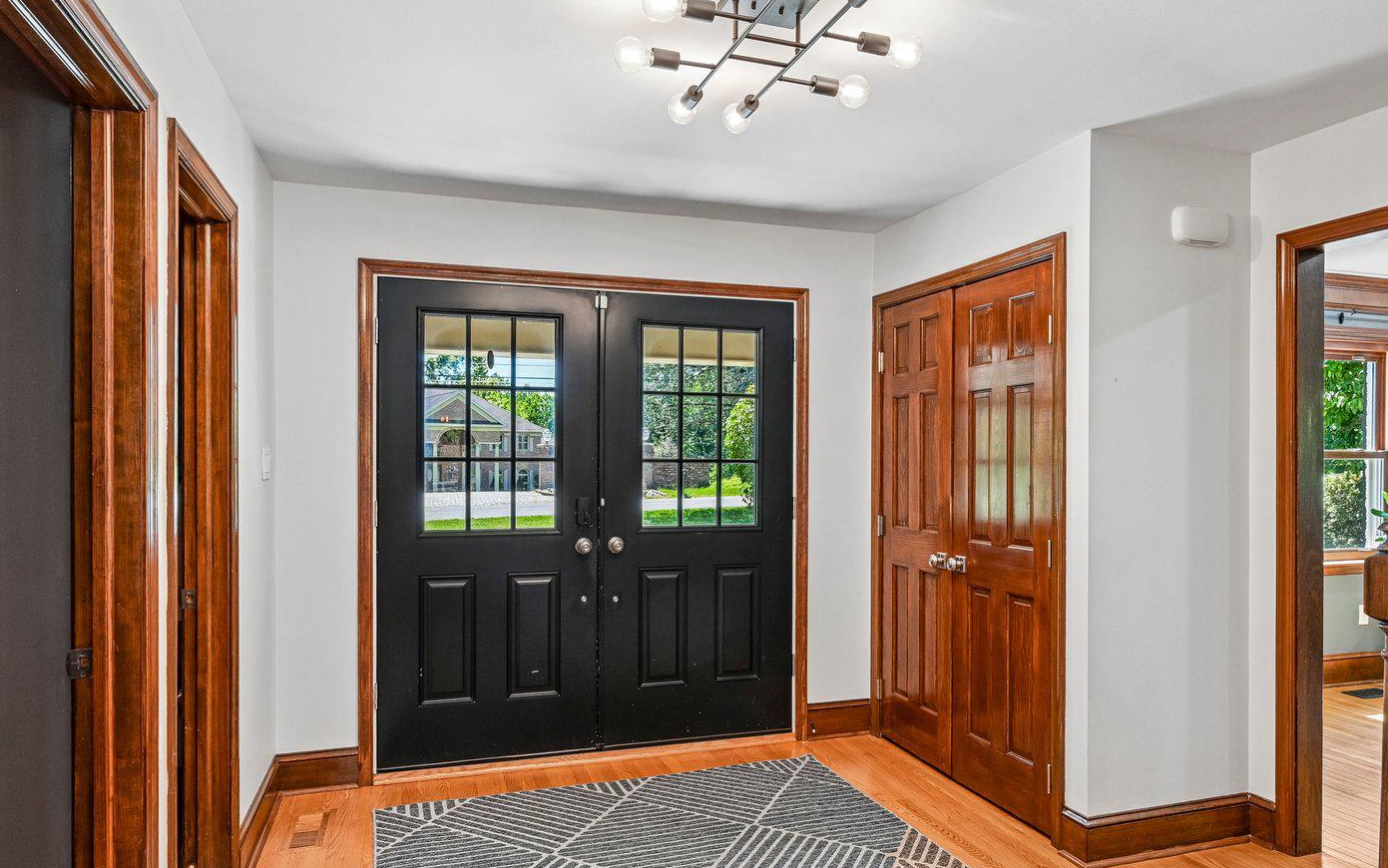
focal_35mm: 24
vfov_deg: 51.1
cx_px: 723
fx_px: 908
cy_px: 464
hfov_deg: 74.7
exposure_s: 1/80
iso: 800
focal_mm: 16
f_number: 8
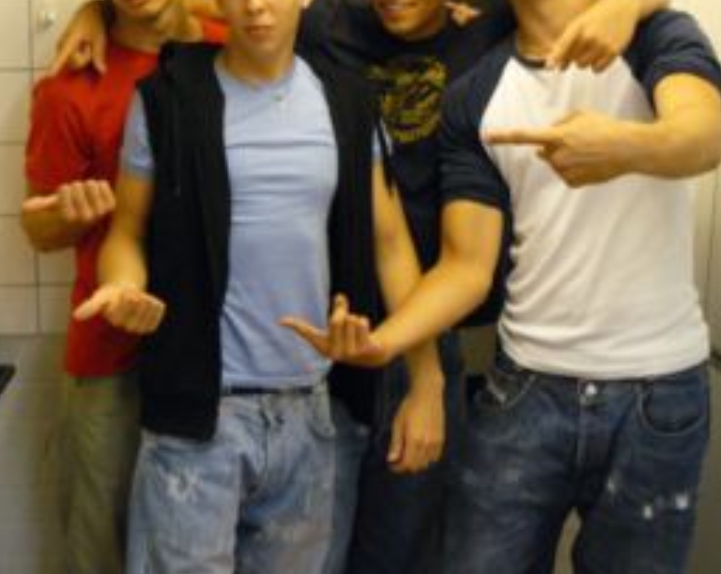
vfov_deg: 27.3
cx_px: 225
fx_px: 1172
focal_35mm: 55
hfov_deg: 33.8
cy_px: 163
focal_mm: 6
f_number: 2.8
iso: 320
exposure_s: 1/30
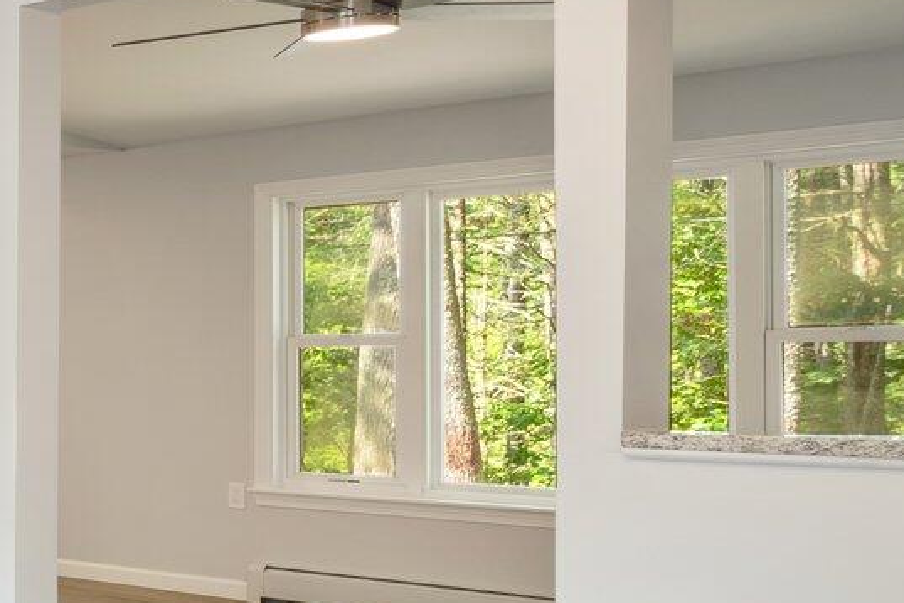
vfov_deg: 22.2
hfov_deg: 21.6
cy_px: 402
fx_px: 1532
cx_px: -714
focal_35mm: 61
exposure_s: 1.3
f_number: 9
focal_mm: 16
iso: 50
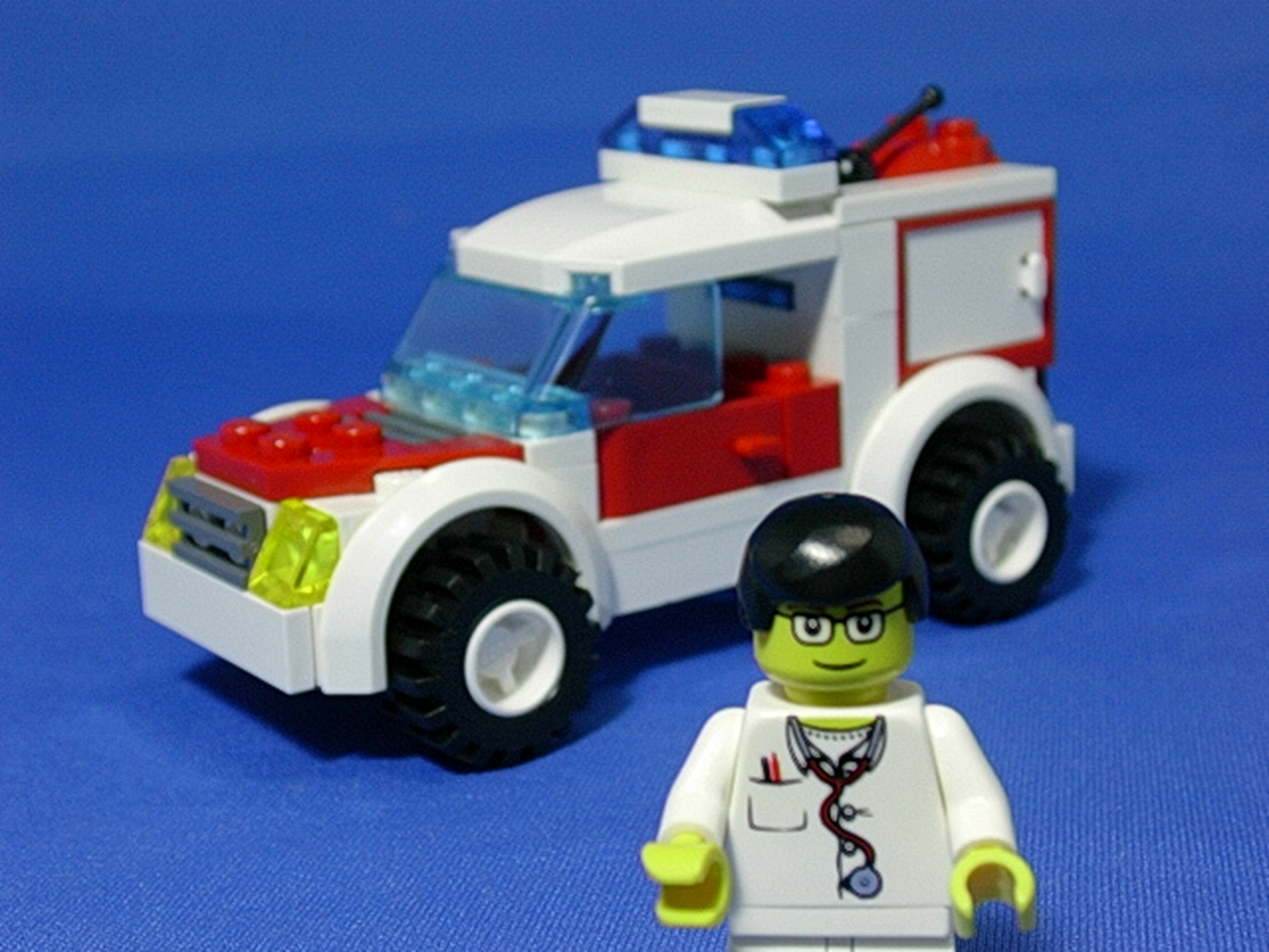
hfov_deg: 30.7
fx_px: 2310
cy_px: 476
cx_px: 634
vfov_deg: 23.3
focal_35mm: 63
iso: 70
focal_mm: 9.6
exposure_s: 1/21.3
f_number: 3.5
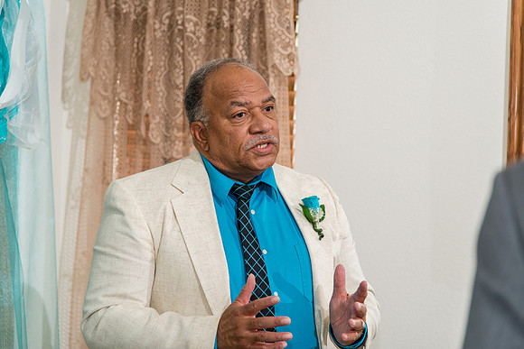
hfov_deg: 18.6
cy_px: 174
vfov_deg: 12.5
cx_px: 262
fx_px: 1601
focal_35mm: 110
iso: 400
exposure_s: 1/125
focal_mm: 110
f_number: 4
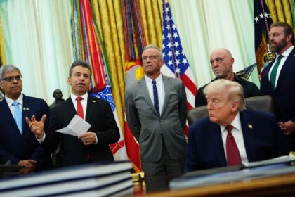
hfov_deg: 39.6
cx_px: 148
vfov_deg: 27.0
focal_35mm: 50
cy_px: 98
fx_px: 410
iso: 2500
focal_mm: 50
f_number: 2
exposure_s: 1/500
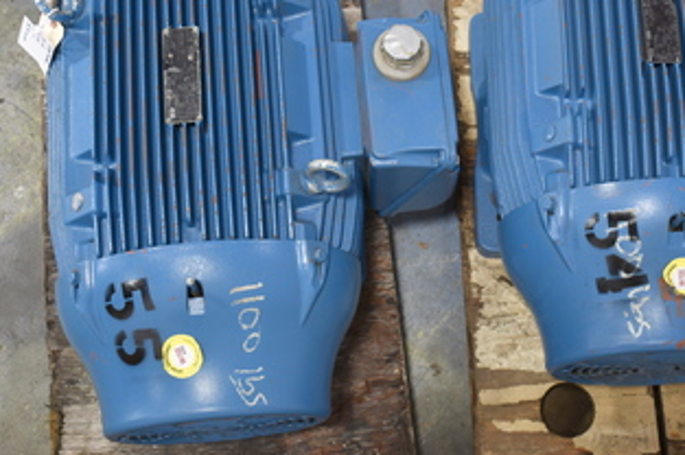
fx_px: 1232
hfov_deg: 31.0
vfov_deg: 20.7
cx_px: 422
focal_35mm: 65
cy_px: 93
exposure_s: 1/40
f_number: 4
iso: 220
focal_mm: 27
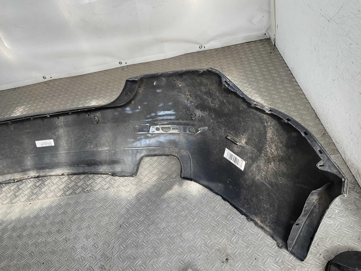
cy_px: 136
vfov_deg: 48.2
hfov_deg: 61.7
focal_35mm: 29
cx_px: 180
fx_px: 302
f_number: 1.8
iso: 16
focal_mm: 3
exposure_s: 1/255
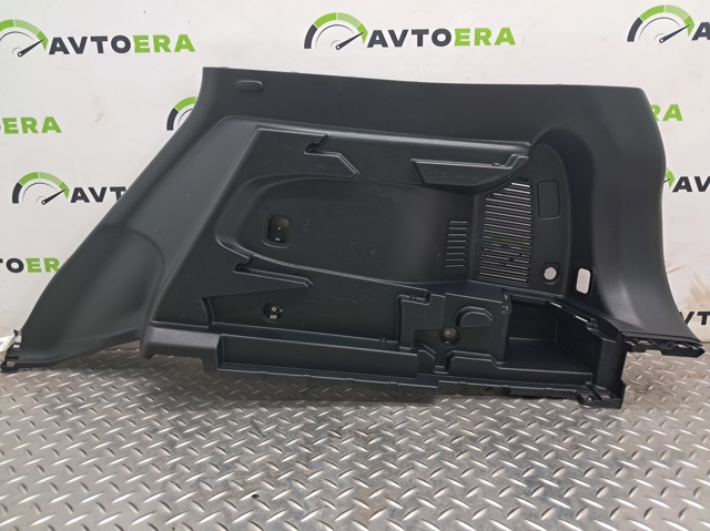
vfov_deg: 51.3
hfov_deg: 65.4
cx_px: 355
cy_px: 266
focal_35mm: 27
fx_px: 553
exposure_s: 1/50
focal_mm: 4
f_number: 1.8
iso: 125
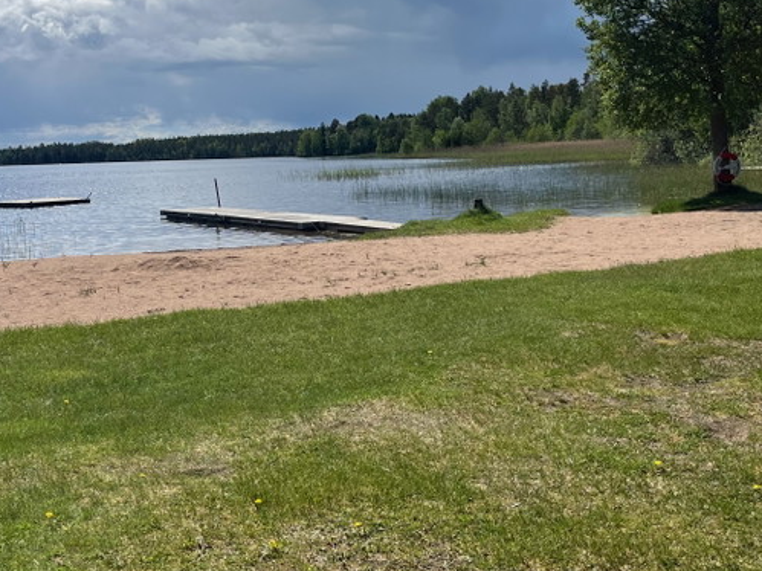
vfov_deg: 28.9
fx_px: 1100
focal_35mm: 50
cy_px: 197
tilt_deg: -2.7
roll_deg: +2.4
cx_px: 308
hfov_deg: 38.1
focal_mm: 5.1
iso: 50
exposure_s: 1/6897
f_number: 1.6
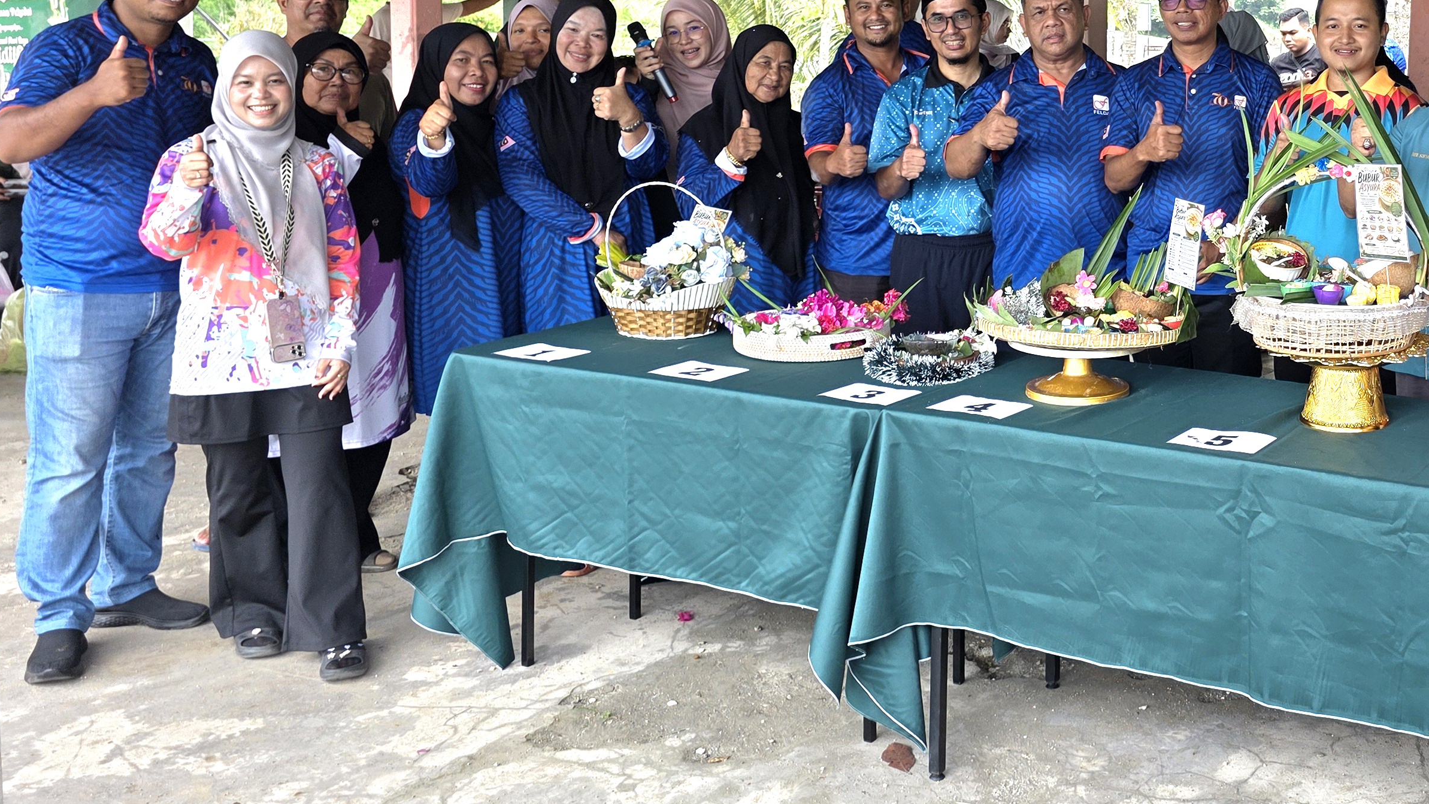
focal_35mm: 42
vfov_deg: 27.8
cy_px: 160
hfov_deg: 45.3
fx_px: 1591
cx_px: 1190
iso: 40
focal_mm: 6.3
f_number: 1.7
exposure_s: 1/182
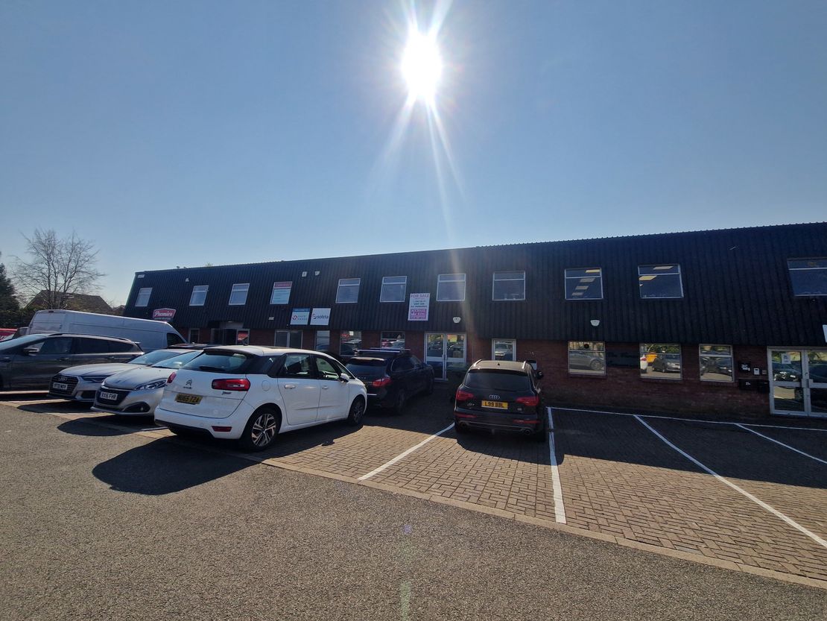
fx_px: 311
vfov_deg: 89.9
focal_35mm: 13
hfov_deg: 106.2
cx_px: 414
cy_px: 310
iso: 50
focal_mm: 2.2
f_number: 2.2
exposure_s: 1/4240
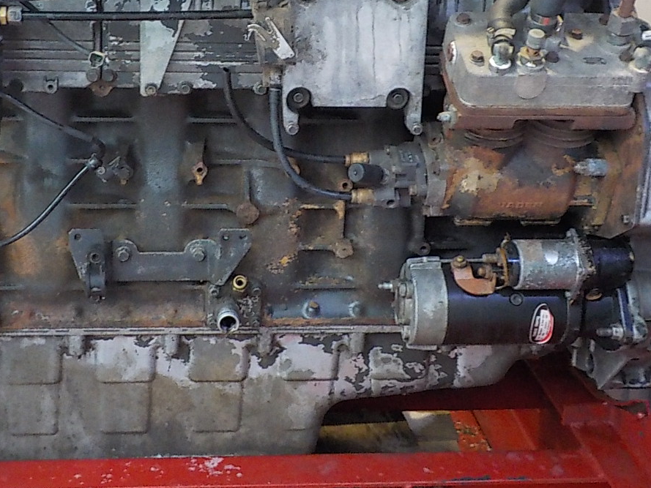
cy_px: 70
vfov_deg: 26.3
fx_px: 1016
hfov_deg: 35.4
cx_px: 265
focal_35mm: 54
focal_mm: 4.1
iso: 360
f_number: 3.3
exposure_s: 1/30
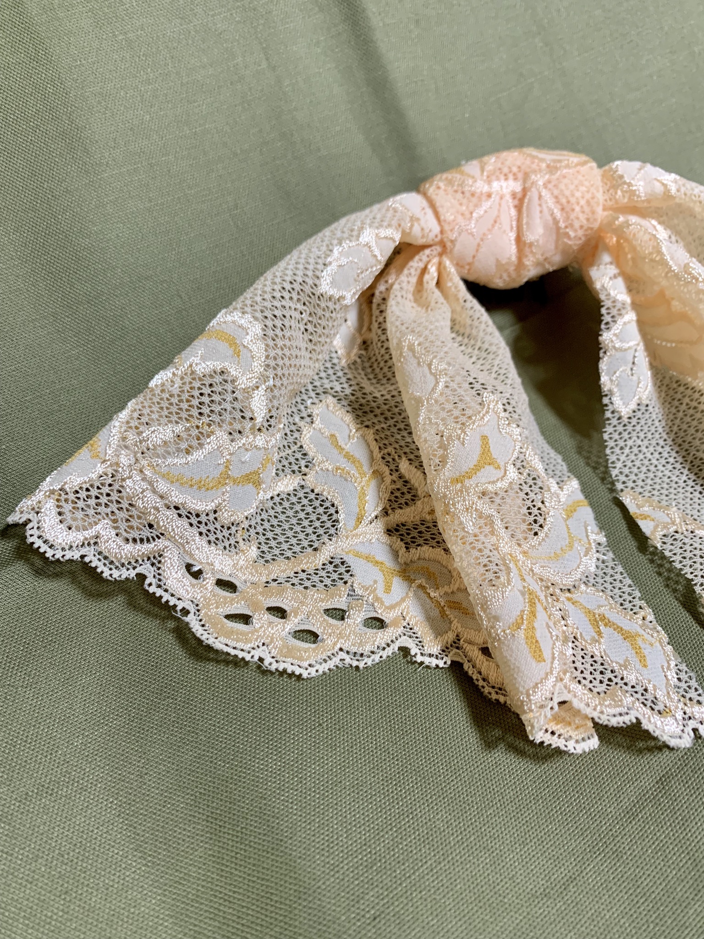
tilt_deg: -48.9
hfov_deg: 53.1
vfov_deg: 67.3
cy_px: 470
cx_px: 352
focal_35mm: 26
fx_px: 705
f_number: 1.8
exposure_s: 1/60
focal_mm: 4.25
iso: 200
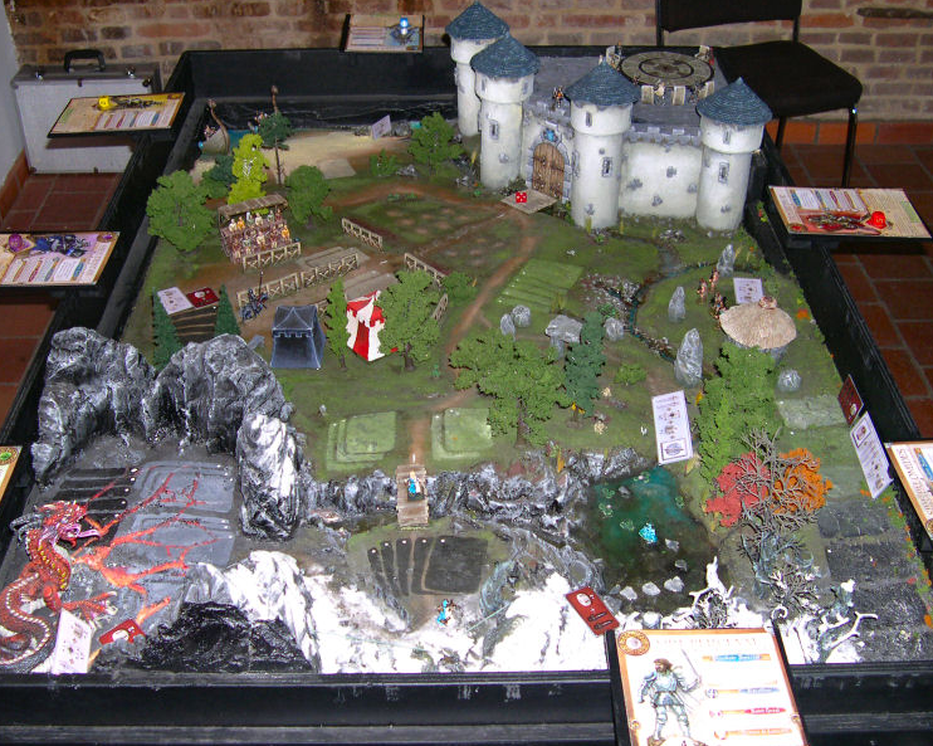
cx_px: 438
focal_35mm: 40
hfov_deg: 45.8
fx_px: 1104
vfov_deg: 37.3
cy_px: 372
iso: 100
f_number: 2.8
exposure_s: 1/60
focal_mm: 8
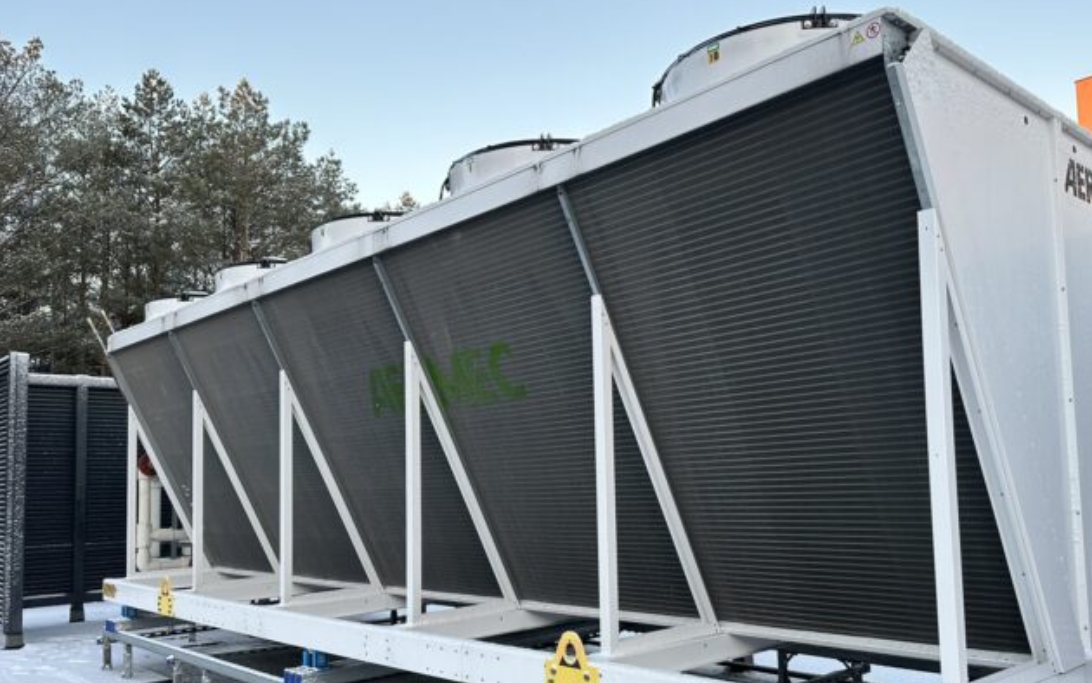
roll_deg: +1.8
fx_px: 923
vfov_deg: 40.4
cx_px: 652
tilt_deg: +4.4
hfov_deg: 60.7
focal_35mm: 31
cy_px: 418
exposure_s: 1/205
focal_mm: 6.86
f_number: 1.78
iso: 64
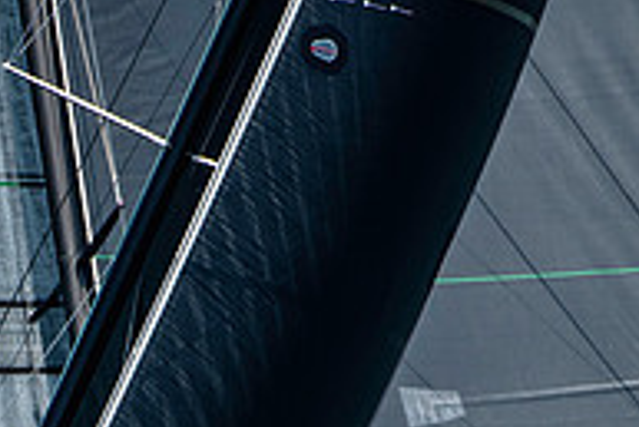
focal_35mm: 1897
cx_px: 17
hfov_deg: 1.1
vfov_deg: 0.7
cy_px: 634
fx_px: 33696
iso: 400
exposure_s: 1/2000
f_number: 5.6
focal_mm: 400
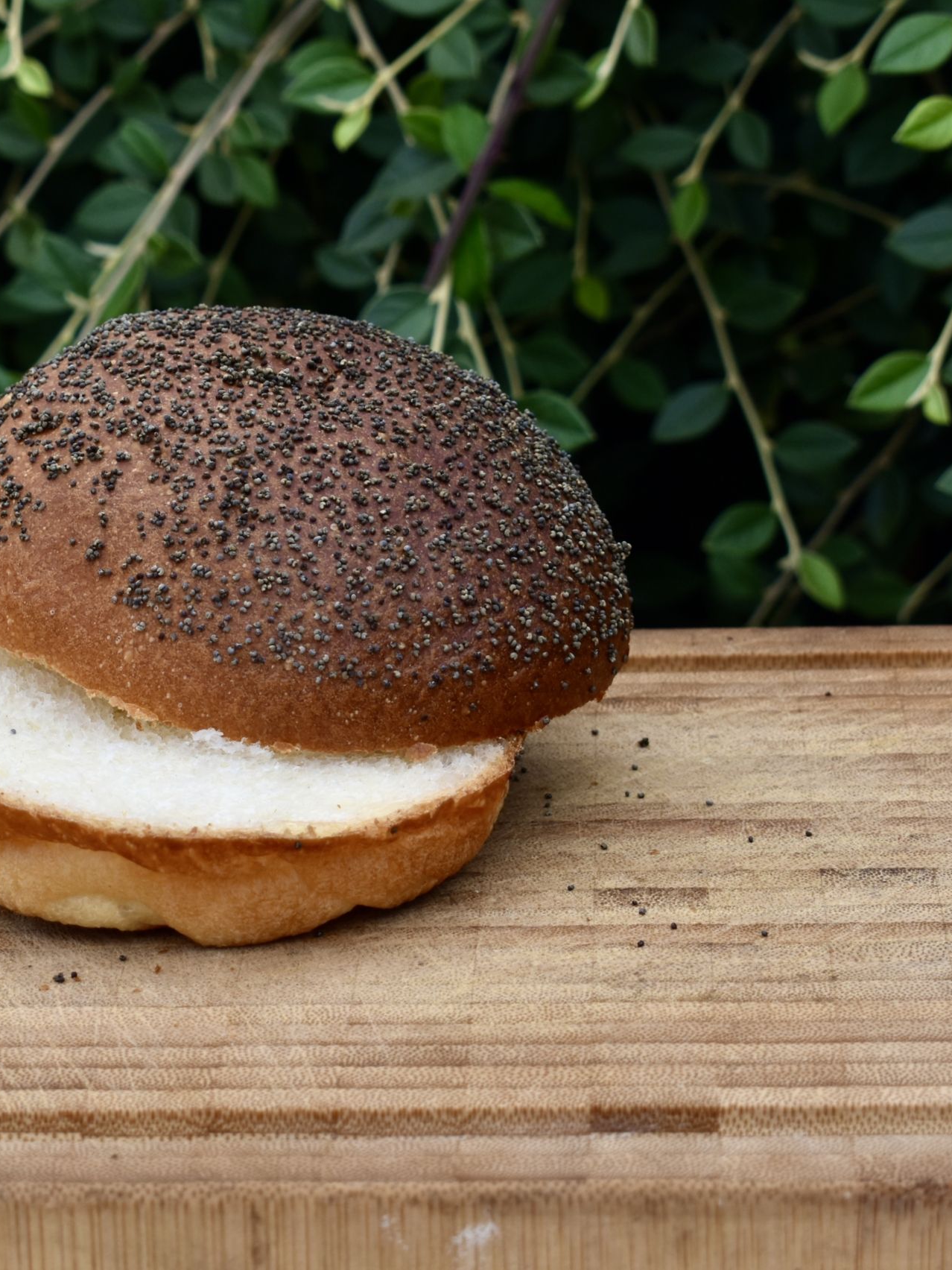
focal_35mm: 104
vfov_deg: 18.9
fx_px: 3814
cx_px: 230
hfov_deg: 14.2
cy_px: 635
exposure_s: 1/250
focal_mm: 48
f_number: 8
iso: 200
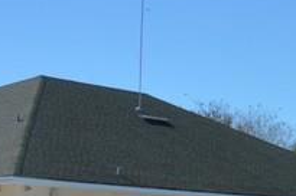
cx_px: 602
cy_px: 239
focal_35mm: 135
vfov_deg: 10.0
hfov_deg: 13.1
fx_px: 1108
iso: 100
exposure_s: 1/250
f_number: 8
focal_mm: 18
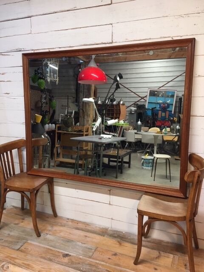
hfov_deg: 48.2
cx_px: 102
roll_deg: -0.7
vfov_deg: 61.7
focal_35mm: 29
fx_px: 228
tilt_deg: -10.5
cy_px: 136
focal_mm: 4.15
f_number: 2.2
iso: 40
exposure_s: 1/17
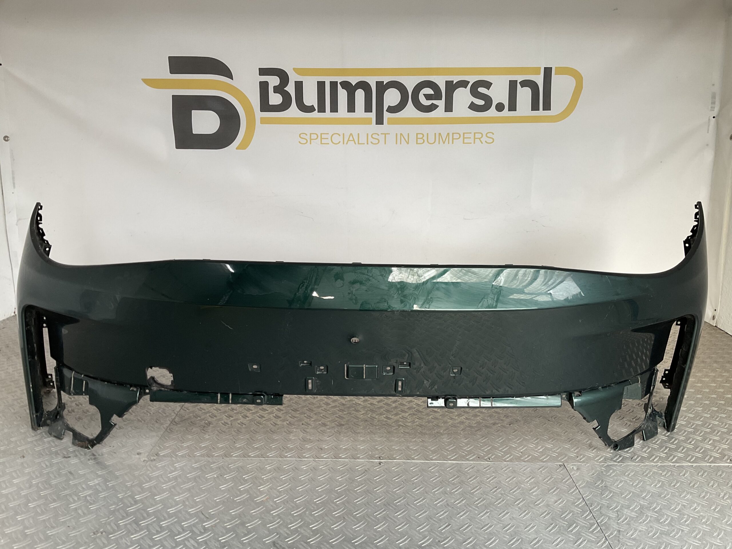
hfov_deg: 61.7
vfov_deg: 48.2
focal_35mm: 29
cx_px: 366
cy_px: 274
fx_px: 613
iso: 40
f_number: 1.8
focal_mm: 3
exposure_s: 1/120
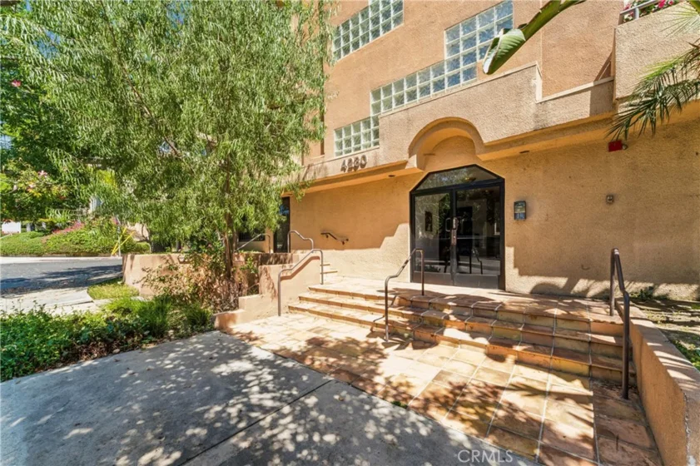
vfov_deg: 81.2
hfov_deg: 104.3
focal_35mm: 14
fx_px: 272
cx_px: 350
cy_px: 233
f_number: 22
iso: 100
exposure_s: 1/4
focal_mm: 14
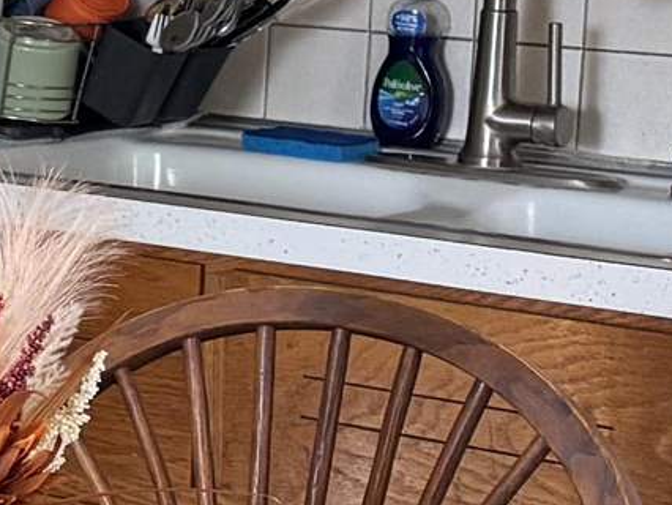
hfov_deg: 9.2
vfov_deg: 8.6
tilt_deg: -6.0
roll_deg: -0.7
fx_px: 3360
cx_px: -1327
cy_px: 28
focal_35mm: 173
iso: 160
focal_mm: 6.76
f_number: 1.78
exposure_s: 1/121
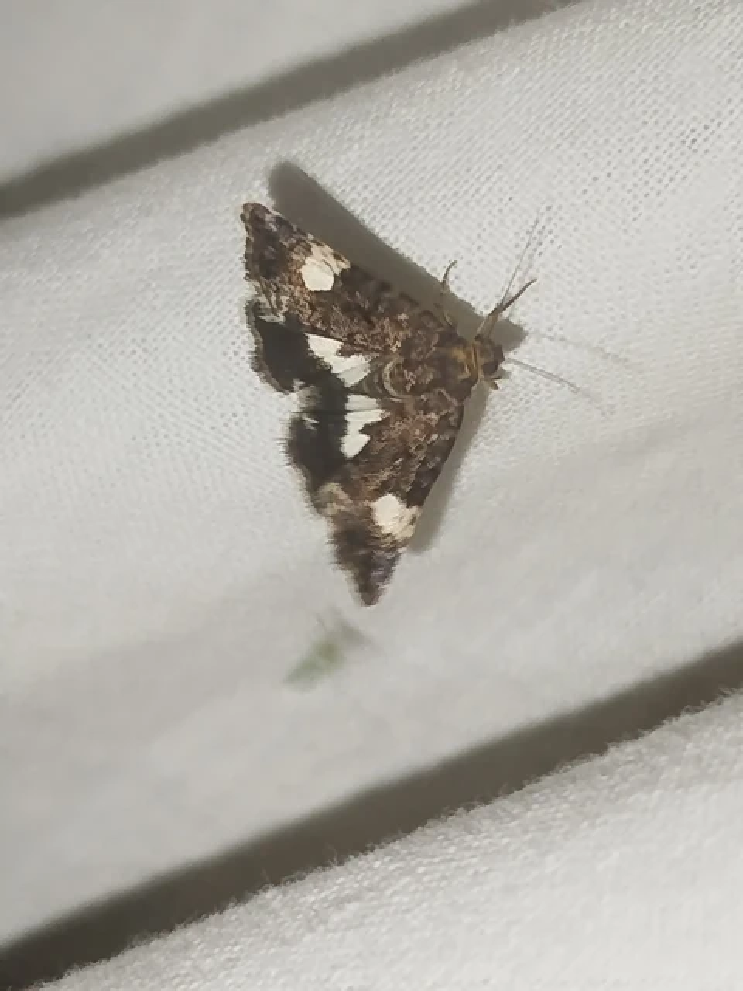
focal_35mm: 79
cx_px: 372
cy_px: 496
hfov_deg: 18.7
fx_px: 2261
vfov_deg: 24.7
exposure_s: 1/50
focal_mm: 5.31
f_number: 1.7
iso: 100
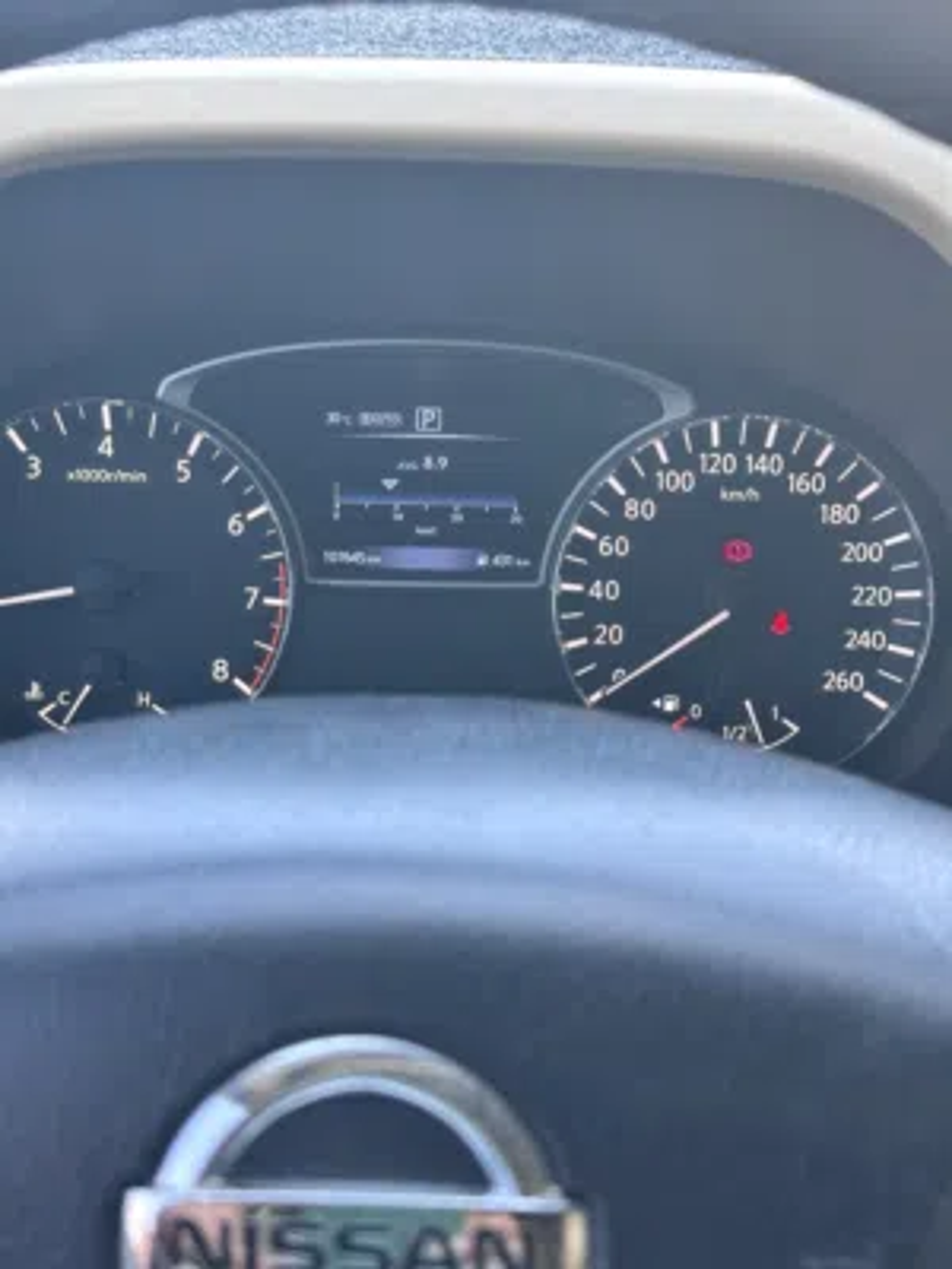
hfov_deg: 30.3
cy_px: 634
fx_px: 1760
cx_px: 476
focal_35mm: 48
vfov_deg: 39.7
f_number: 1.78
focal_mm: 6.86
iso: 80
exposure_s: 1/68
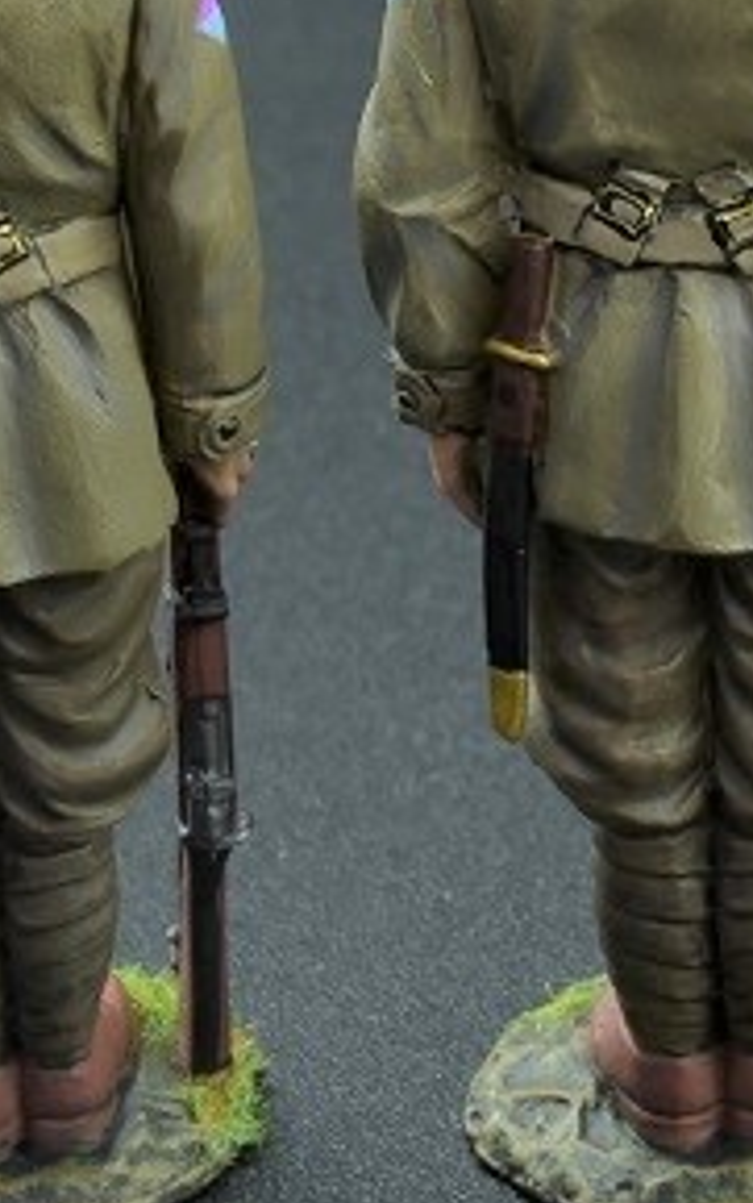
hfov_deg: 7.1
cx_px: 1073
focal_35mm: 183
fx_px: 6000
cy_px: 352
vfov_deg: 11.4
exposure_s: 1/3
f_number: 22
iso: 400
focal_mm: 52
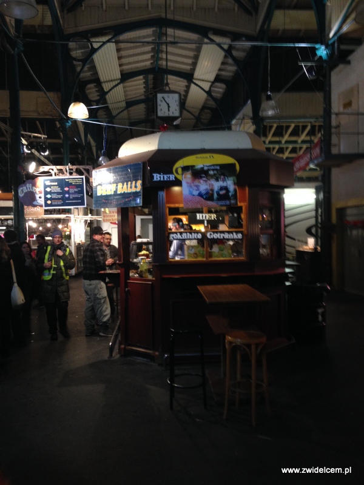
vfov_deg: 55.4
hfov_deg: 42.9
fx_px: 463
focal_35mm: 33
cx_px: 182
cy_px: 242
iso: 125
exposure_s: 1/20
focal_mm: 4.12
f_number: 2.4
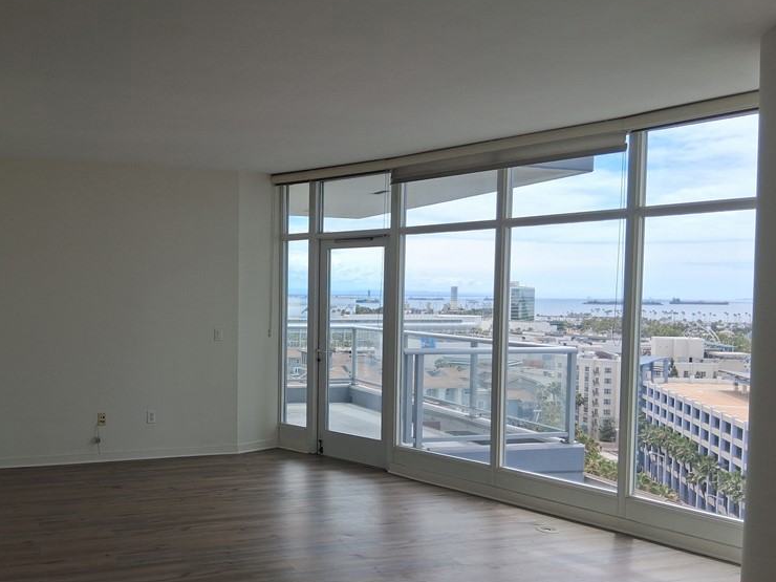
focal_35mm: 36
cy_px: 338
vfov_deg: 39.5
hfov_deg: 50.5
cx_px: 265
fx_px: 807
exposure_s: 1/416
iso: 25
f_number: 1.8
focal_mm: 3.98
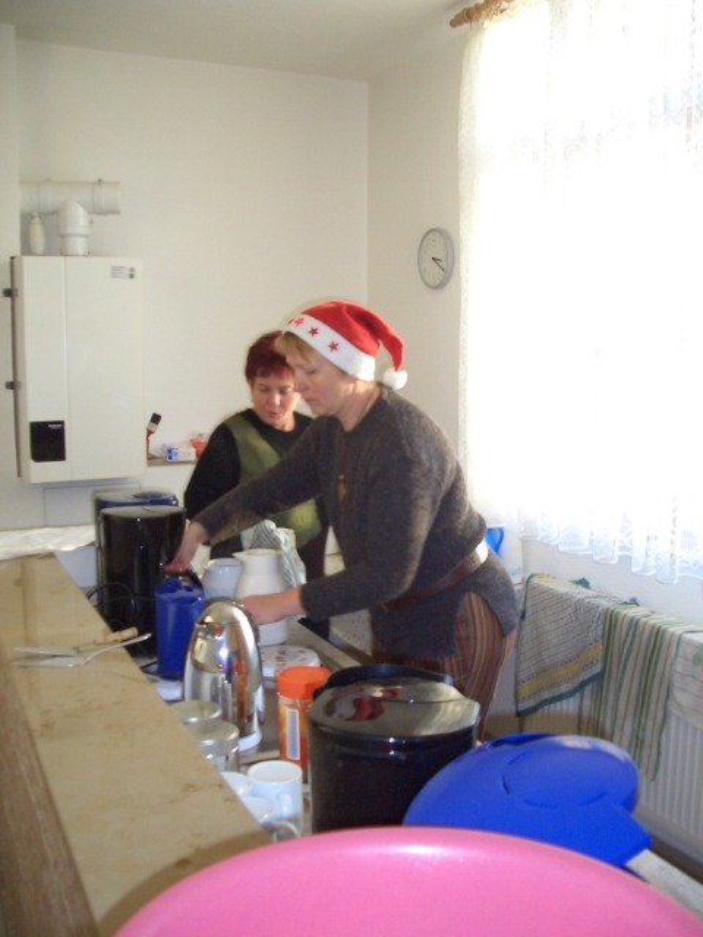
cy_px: 468
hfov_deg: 40.7
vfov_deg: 52.6
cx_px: 352
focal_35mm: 35
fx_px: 948
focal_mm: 5.8
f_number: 2.6
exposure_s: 1/50
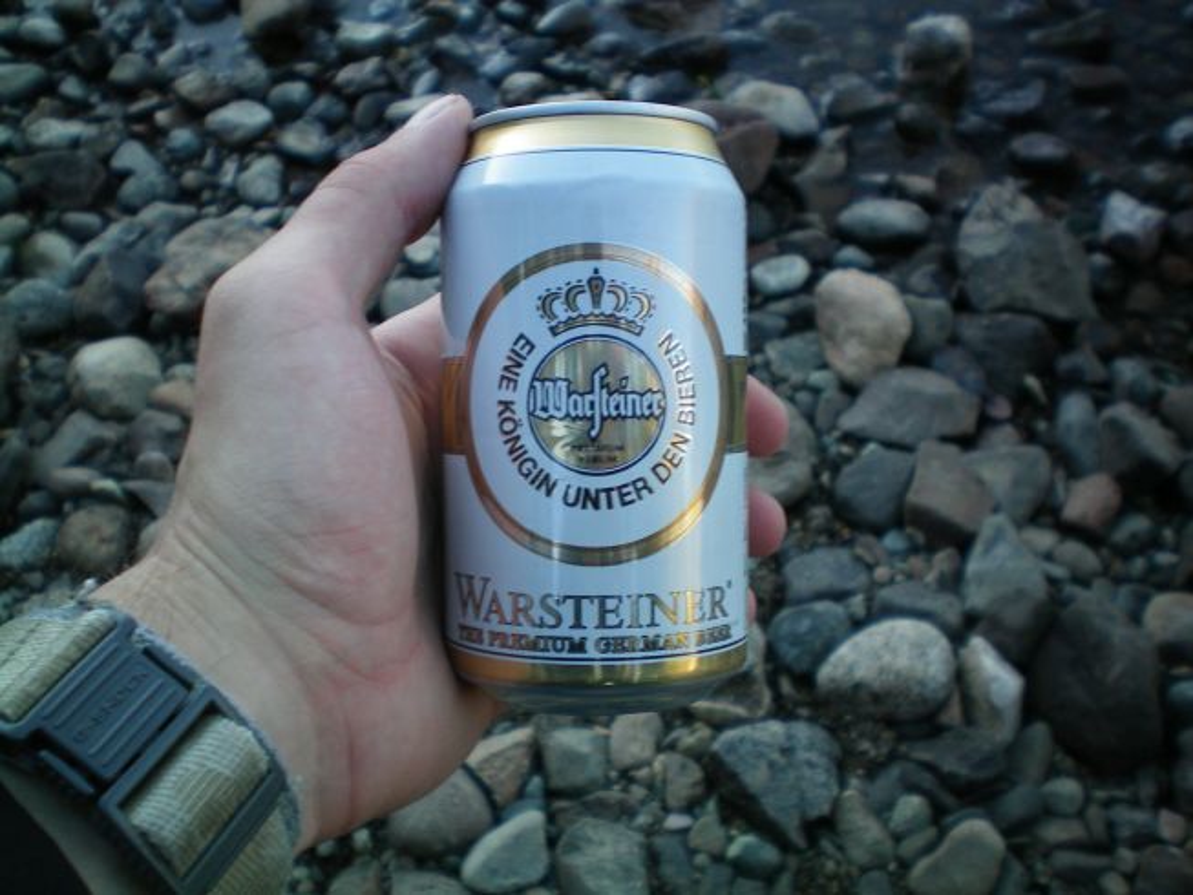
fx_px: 1310
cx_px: 596
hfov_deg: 49.0
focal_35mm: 38
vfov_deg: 37.7
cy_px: 448
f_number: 3.1
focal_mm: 6.3
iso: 64
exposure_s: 1/100
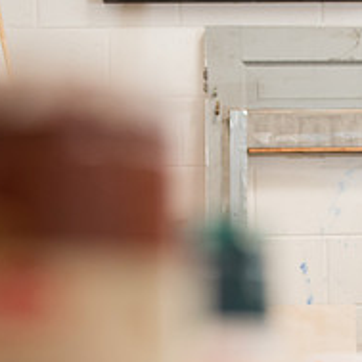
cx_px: 345
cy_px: 292
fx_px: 2414
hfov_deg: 8.5
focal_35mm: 204
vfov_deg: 8.6
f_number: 3.2
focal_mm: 78
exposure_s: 1/200
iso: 800
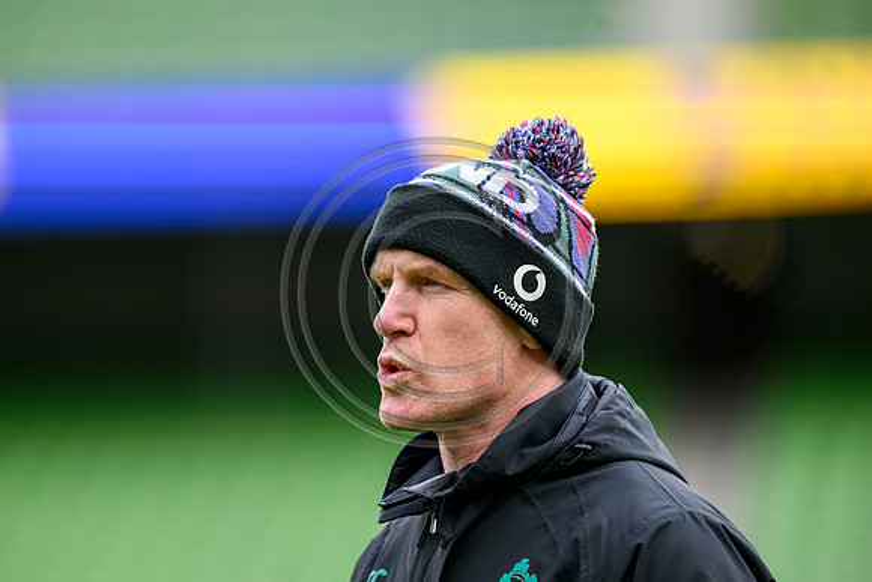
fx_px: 9691
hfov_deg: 5.2
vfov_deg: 3.4
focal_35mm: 400
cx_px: 436
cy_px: 291
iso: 400
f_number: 3.2
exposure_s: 1/1000
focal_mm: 400
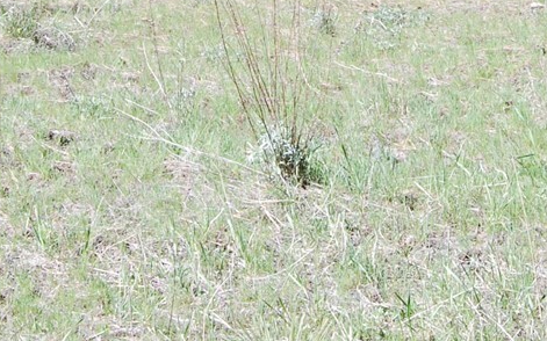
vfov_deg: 10.4
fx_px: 1803
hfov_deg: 17.2
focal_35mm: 121
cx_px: 408
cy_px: -188
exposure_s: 1/160
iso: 100
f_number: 6.3
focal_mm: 22
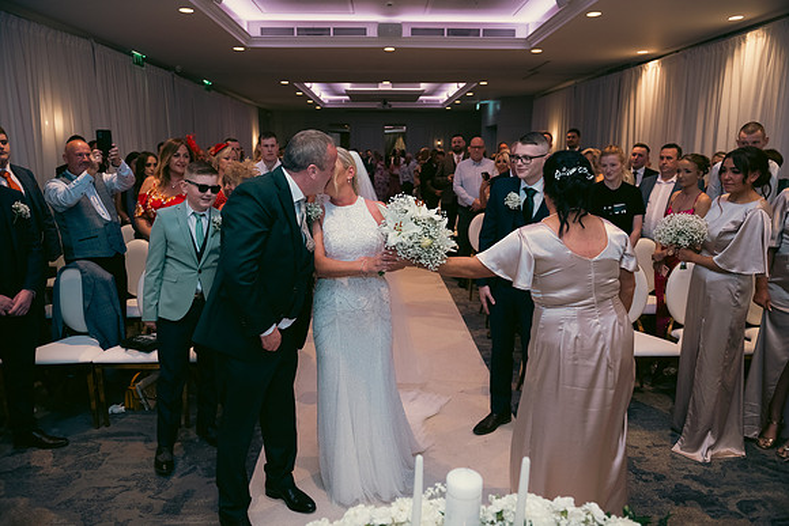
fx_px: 526
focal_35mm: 24
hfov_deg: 73.7
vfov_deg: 53.2
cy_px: 263
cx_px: 394
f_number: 3.5
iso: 800
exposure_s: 1/160
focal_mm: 24
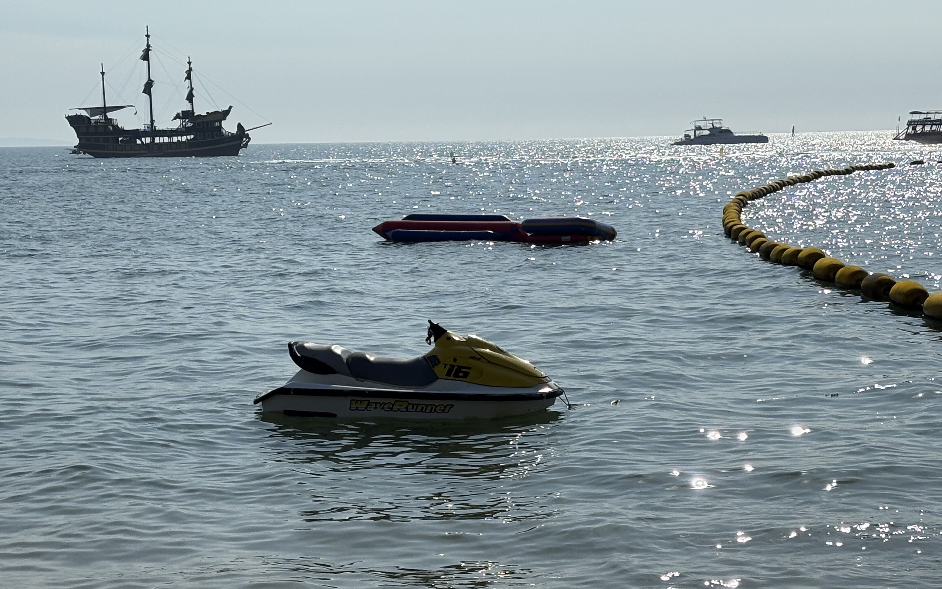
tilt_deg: -6.8
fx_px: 2182
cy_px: 418
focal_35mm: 85
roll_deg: +1.2
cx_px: 444
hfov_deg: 24.4
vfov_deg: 15.3
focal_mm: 5.96
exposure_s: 1/10204
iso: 25
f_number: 1.6
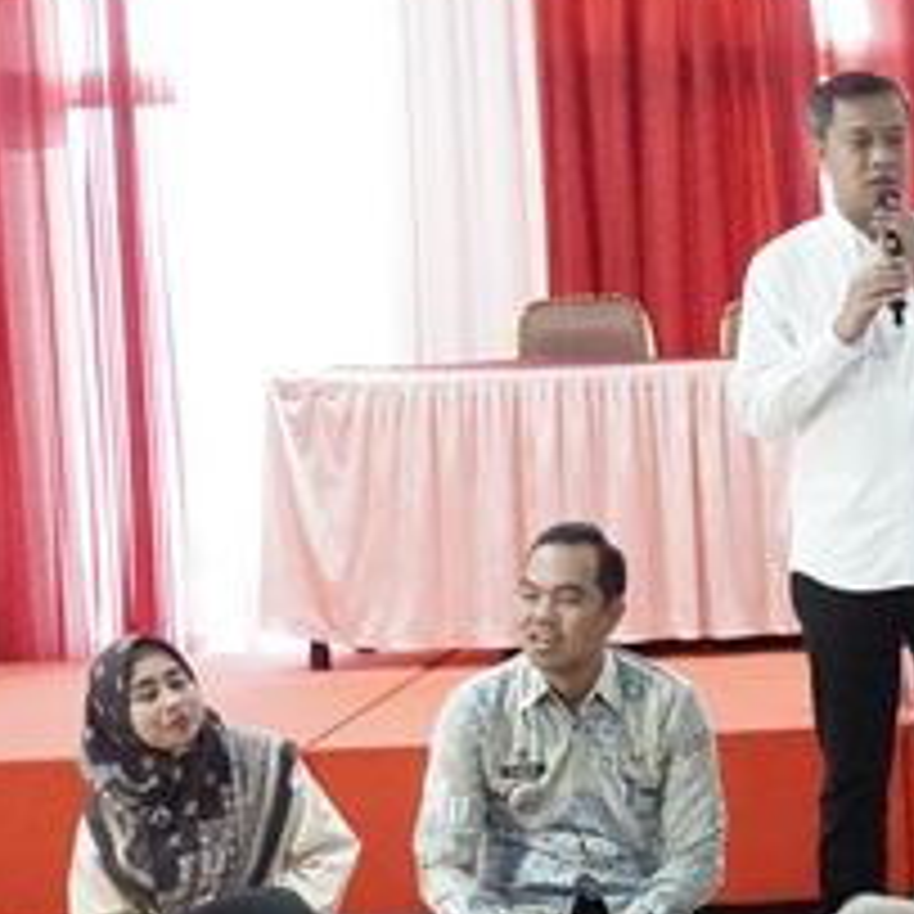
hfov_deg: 12.4
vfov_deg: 12.6
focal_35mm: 137
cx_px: 1126
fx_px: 4093
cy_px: 822
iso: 25600
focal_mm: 34
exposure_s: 1/250
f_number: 4.5
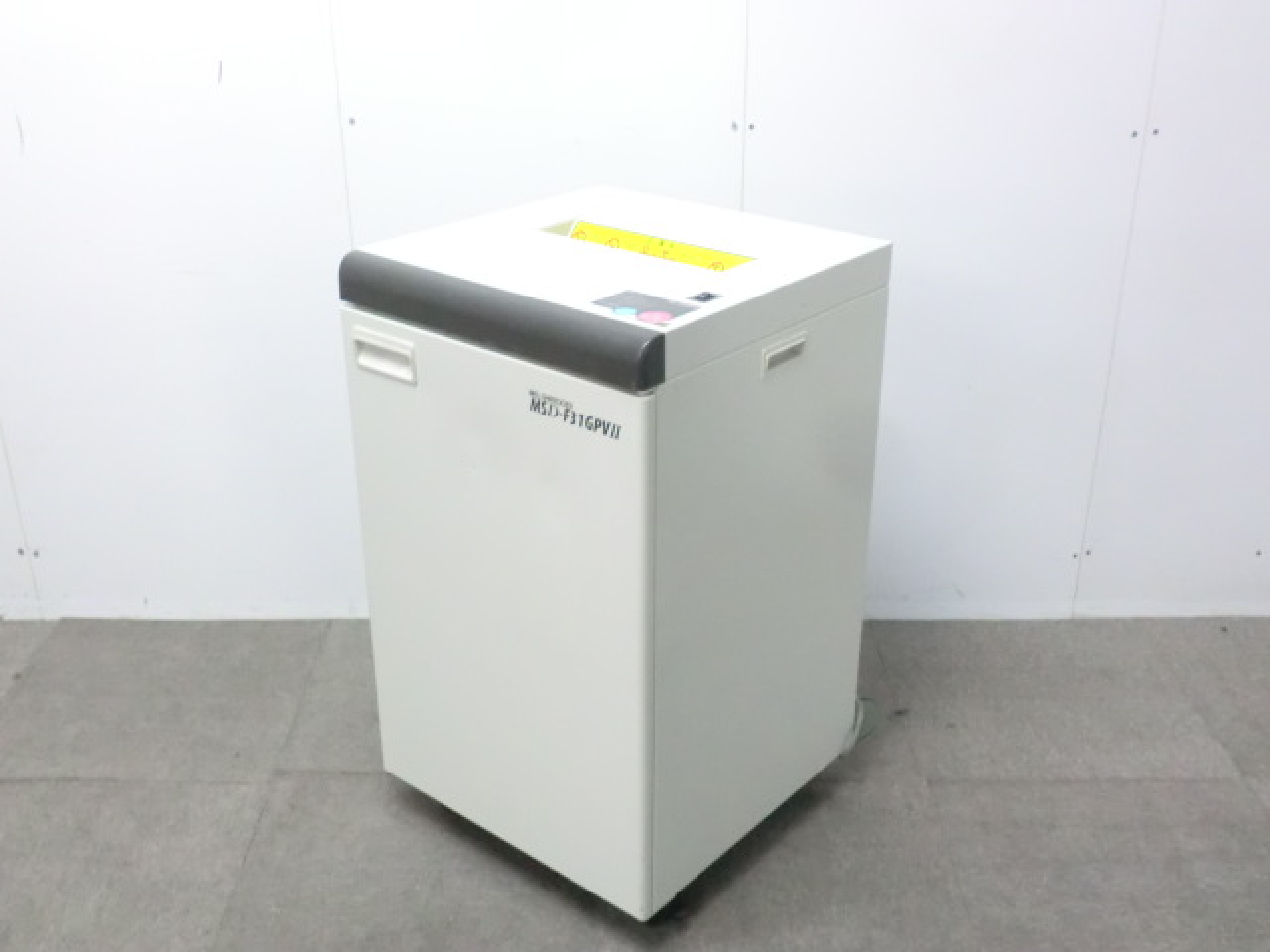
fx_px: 1394
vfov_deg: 37.7
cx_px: 635
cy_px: 476
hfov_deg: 49.0
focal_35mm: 38
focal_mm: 6.9
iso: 800
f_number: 3.9
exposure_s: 1/30
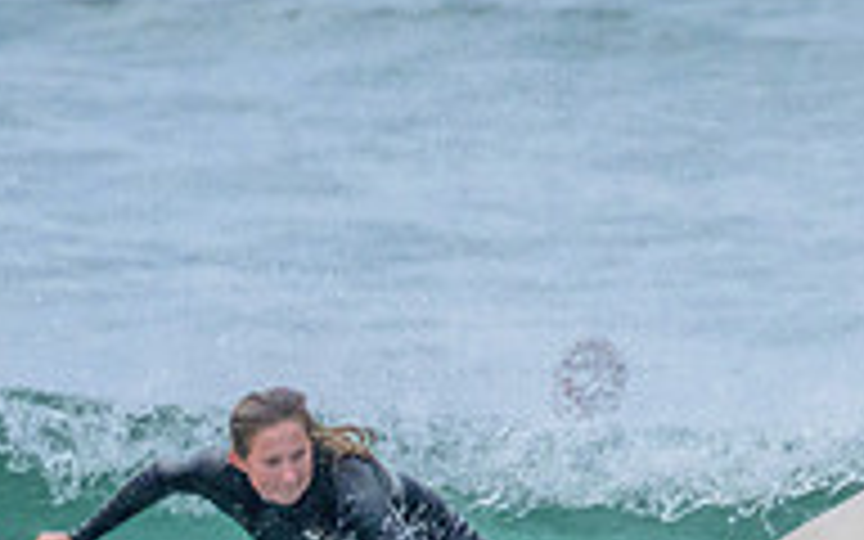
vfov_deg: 0.5
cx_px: 297
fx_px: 58043
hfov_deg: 0.9
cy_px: 628
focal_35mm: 2465
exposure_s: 1/1600
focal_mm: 800
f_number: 11
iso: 4500
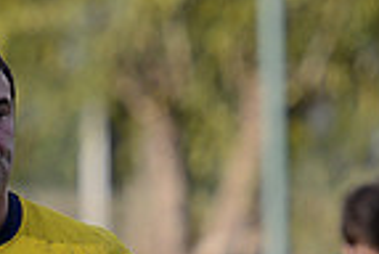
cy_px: 501
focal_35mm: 849
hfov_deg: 2.4
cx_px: -5
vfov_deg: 1.6
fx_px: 8957
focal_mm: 210
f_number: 4
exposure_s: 1/1000
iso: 640
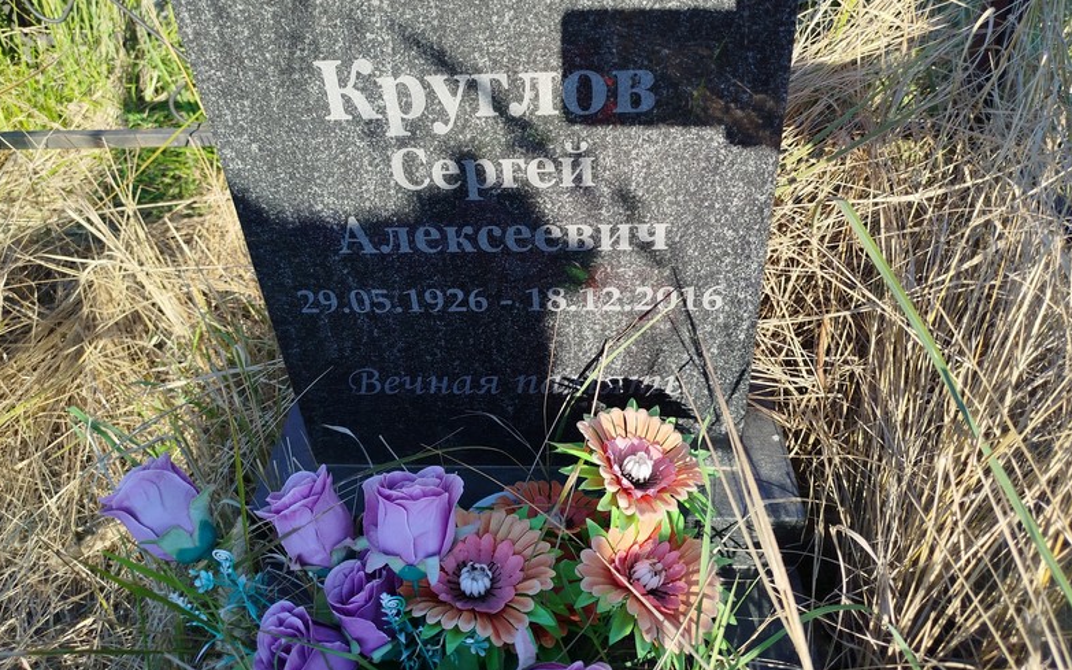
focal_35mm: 26
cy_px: 278
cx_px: 535
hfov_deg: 70.4
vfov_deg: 47.4
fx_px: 759
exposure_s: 1/438
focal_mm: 5.31
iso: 50
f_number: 1.7
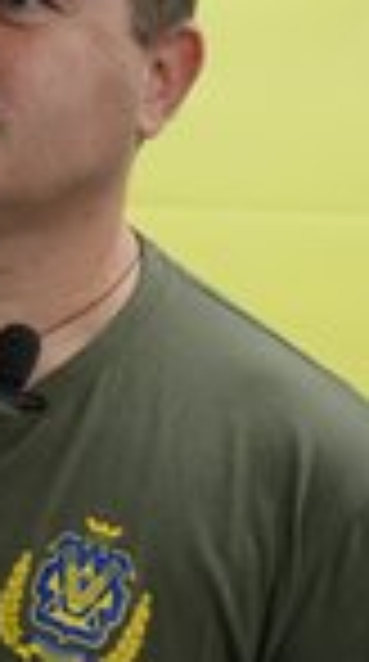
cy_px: 164
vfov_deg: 20.6
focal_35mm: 103
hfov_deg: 11.1
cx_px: -238
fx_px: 1803
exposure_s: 1/160
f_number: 4
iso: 1600
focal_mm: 36
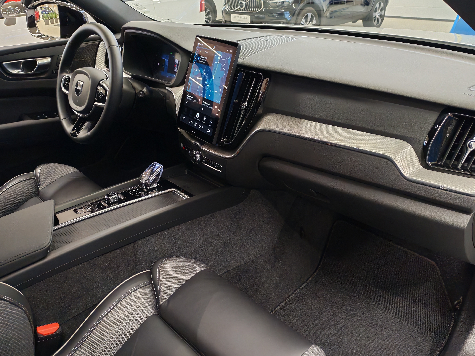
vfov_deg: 46.8
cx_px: 238
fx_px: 412
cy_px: 178
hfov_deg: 60.0
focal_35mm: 30
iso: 1250
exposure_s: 1/100
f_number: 1.9
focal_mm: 6.12
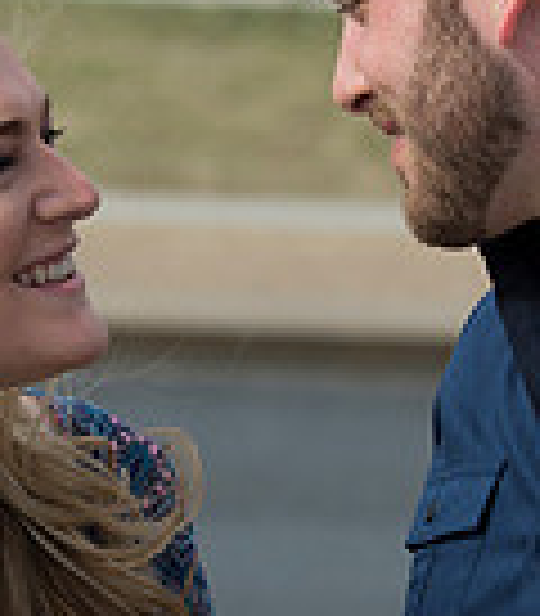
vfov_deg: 3.3
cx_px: 176
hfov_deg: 2.9
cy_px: 594
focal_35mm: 563
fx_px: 10664
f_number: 5.6
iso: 160
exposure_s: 1/800
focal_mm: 95
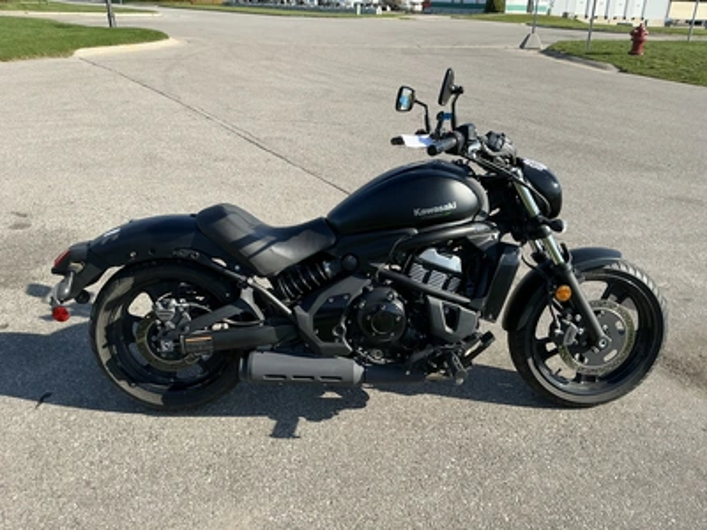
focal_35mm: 28
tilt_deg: -22.5
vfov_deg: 49.7
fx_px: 572
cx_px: 354
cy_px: 265
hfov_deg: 63.4
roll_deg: -3.1
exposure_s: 1/1076
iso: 25
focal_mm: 3
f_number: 1.8
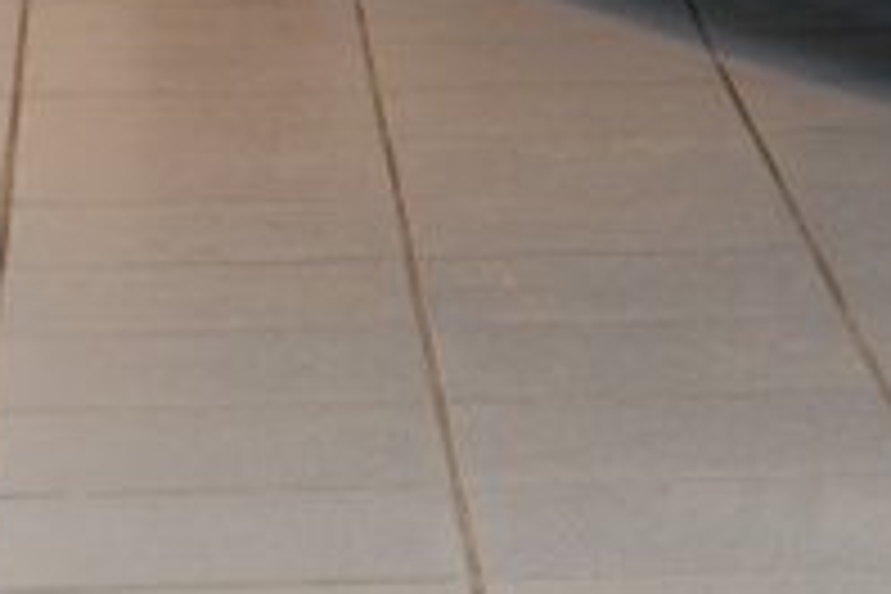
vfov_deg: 4.5
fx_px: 7499
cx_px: 1598
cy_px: -414
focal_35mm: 303
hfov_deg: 6.6
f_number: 5
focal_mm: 50
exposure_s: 1/15
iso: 400
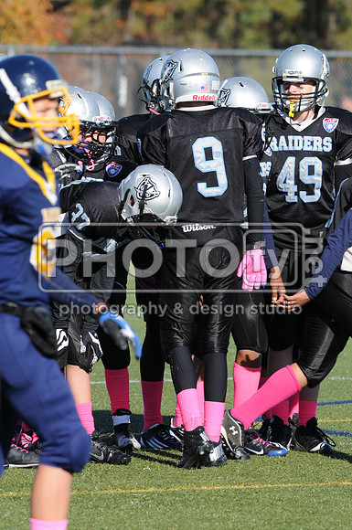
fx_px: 6619
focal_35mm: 450
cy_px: 265
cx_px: 176
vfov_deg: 4.6
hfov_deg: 3.0
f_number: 7.1
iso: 200
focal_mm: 300
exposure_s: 1/500
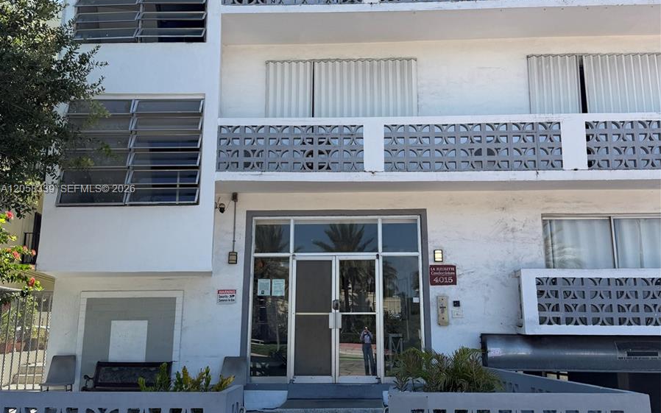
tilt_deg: +12.8
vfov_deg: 37.2
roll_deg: -0.9
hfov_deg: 56.7
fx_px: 612
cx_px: 330
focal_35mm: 34
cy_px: 190
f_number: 1.78
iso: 100
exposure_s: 1/3145
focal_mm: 6.76
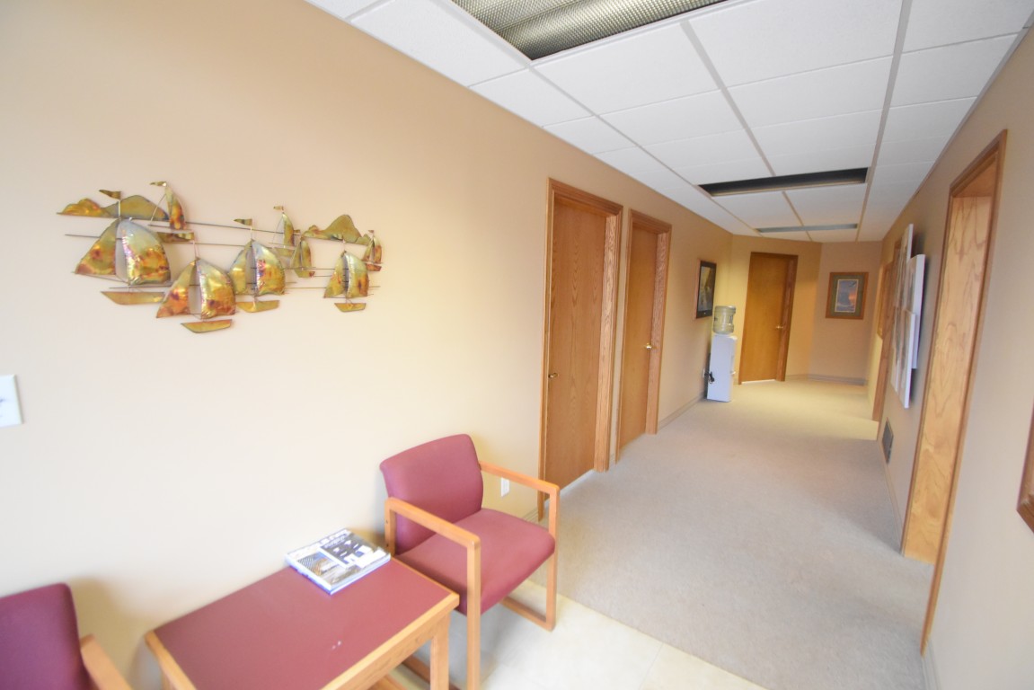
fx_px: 431
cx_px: 517
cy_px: 345
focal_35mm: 15
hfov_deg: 100.4
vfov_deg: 77.4
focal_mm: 10
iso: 3200
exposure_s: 1/60
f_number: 4.5
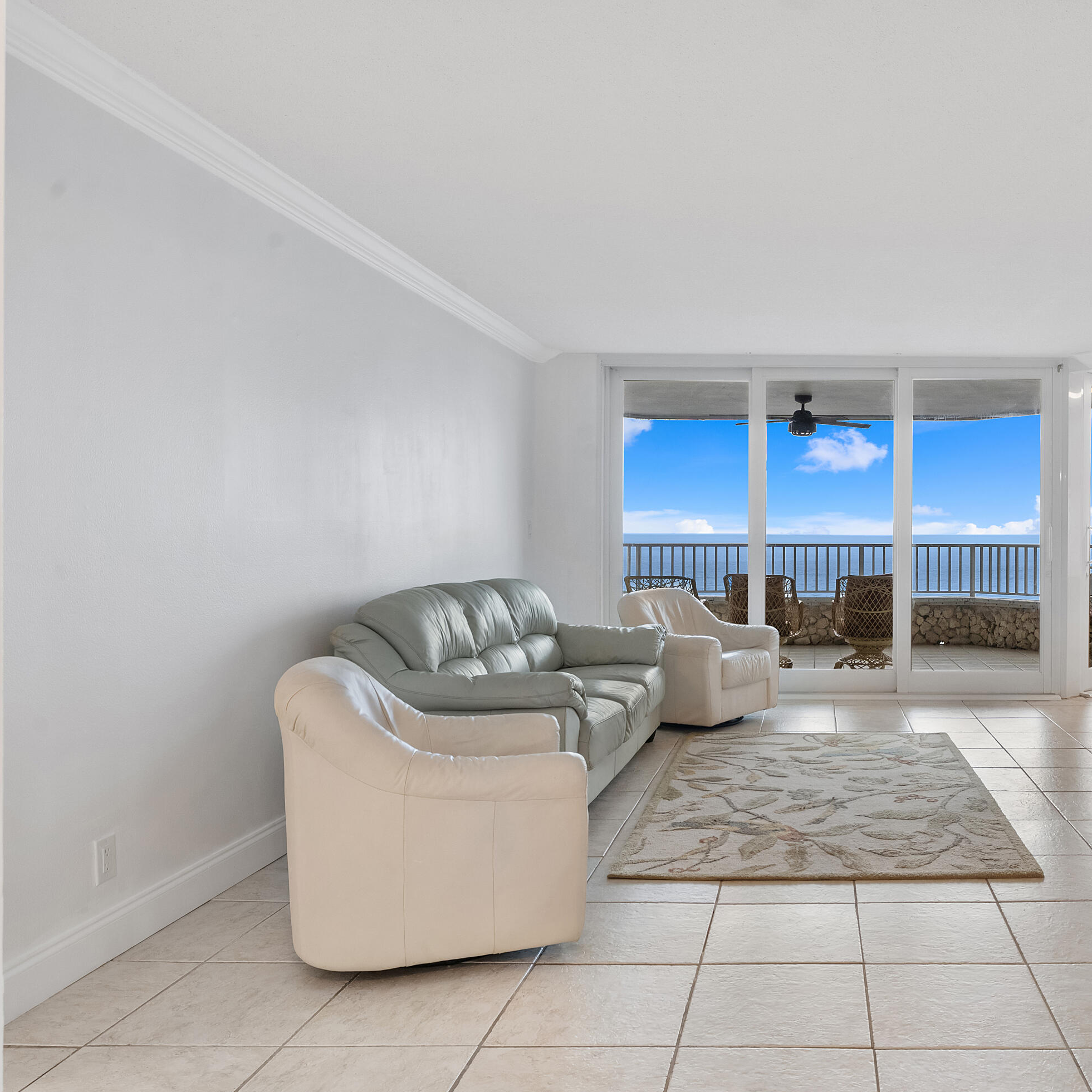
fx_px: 970
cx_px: 833
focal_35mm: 27
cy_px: 538
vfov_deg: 58.8
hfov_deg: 55.6
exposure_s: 1/40
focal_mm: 20.9
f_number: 9
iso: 500
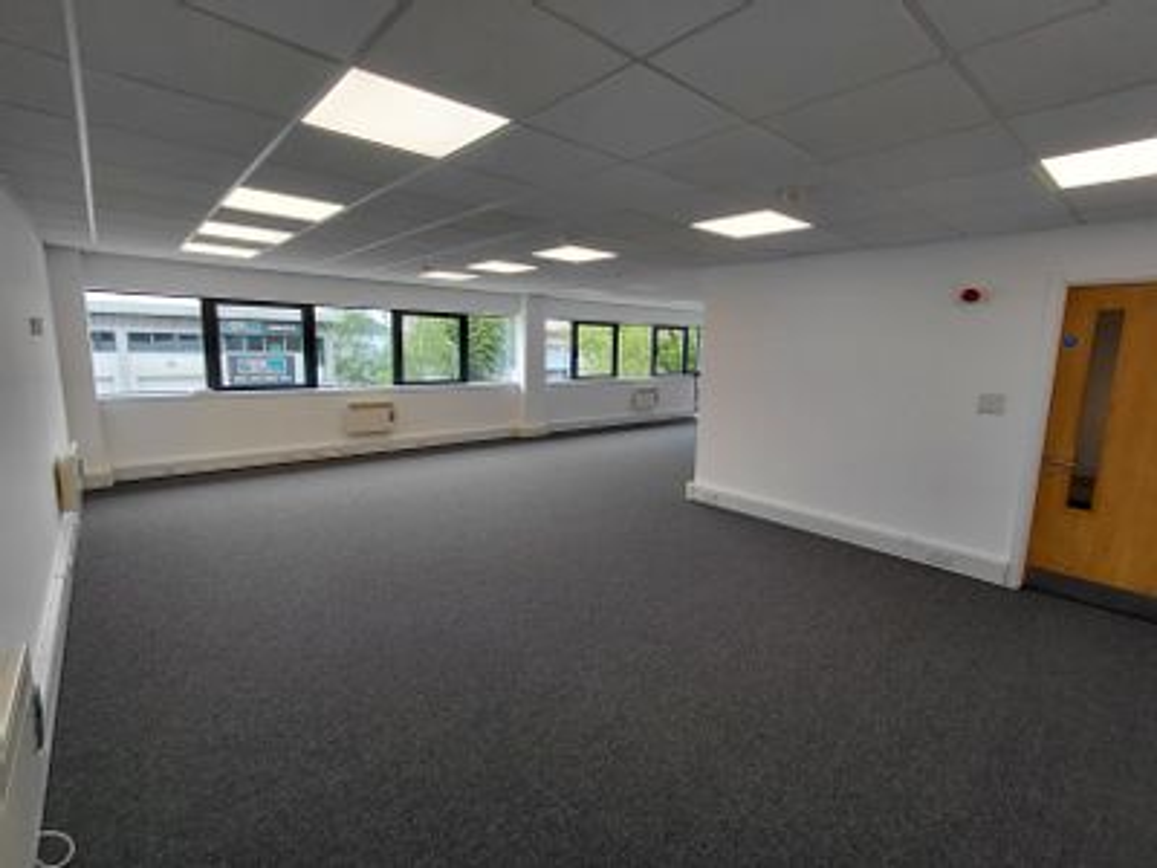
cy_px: 434
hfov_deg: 94.5
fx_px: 535
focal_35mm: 16
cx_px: 578
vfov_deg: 78.1
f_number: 2.2
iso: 40
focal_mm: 1.64
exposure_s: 1/156
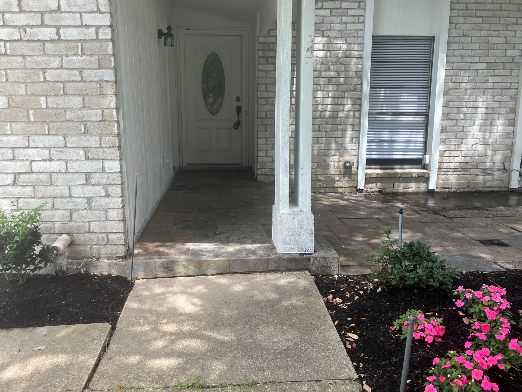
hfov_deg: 59.9
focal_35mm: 30
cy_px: 188
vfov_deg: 46.8
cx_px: 254
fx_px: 452
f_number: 1.8
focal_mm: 3.99
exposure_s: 1/354
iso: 32
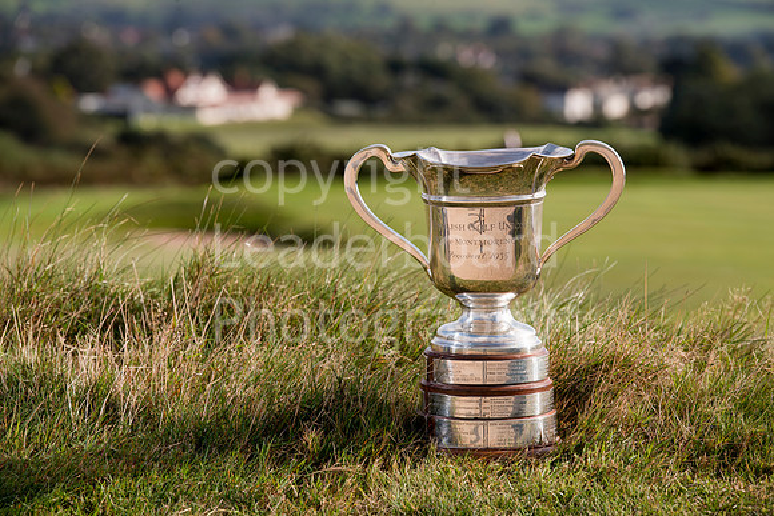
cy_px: 258
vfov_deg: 7.6
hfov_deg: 11.4
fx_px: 3871
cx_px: 387
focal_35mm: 180
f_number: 10
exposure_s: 1/160
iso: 125
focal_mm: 180
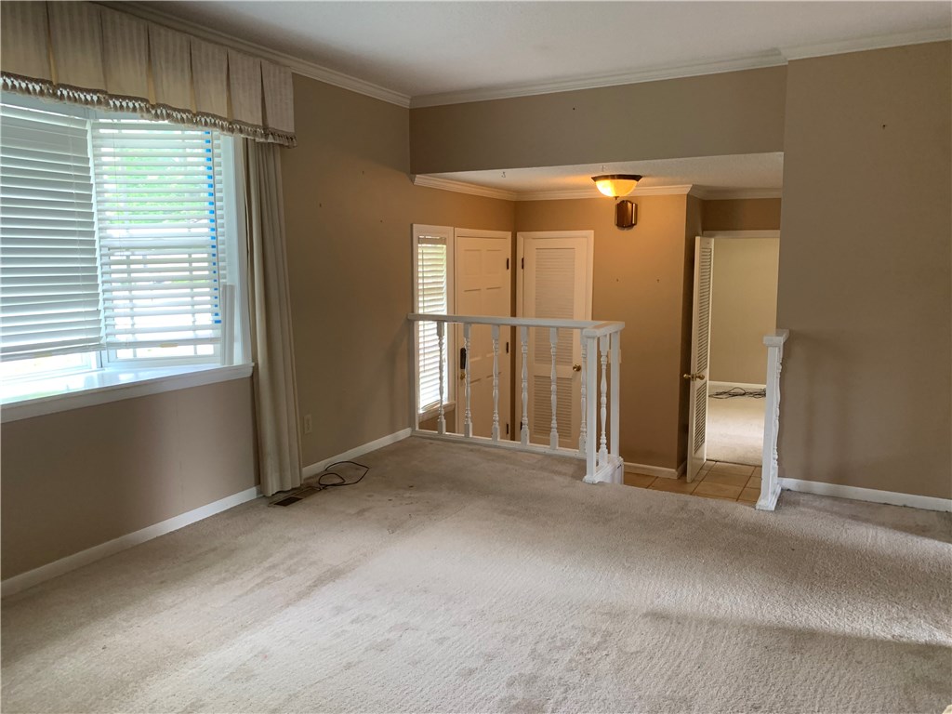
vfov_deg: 53.1
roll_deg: +0.5
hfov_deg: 67.3
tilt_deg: -6.5
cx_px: 476
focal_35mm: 26
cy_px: 357
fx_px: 715
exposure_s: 1/60
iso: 160
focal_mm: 4.25
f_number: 1.8
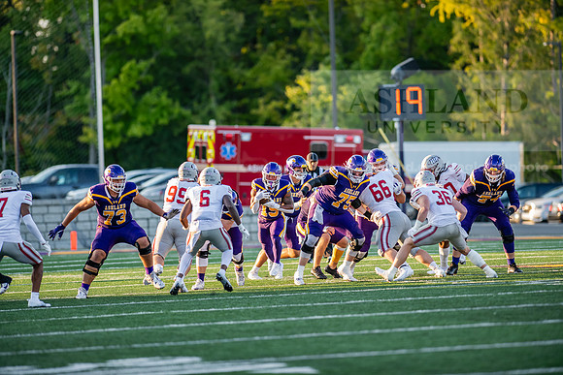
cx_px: 282
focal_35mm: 300
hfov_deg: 6.9
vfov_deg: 4.6
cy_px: 188
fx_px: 4693
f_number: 3.2
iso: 640
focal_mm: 300
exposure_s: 1/1000
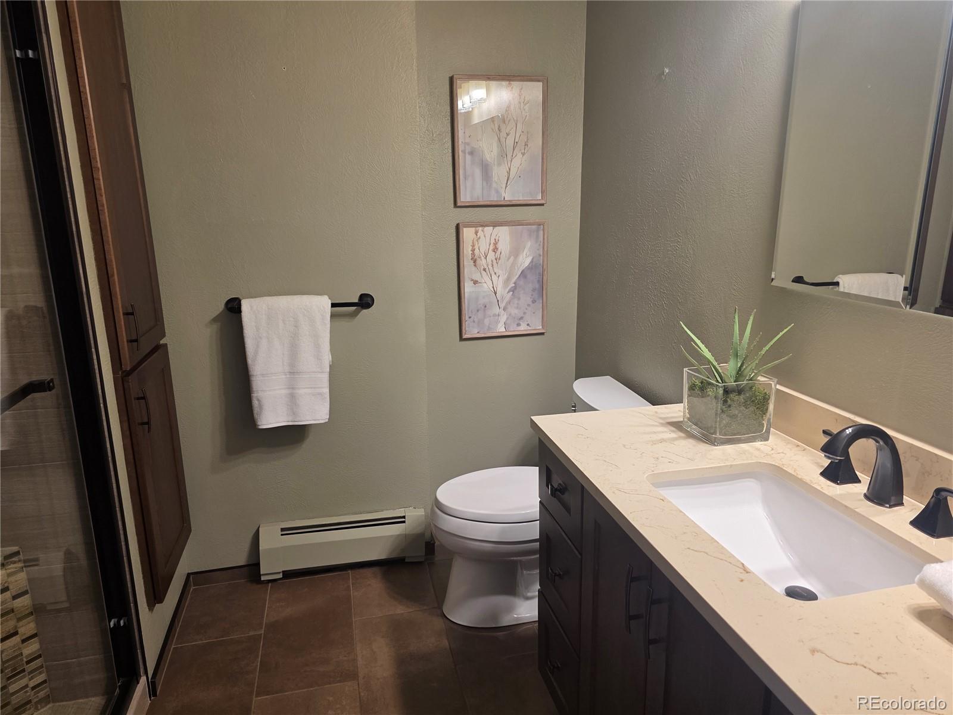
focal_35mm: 23
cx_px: 476
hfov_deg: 73.9
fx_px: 633
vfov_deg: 58.9
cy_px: 358
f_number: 1.7
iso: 160
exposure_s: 1/120
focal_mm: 6.3
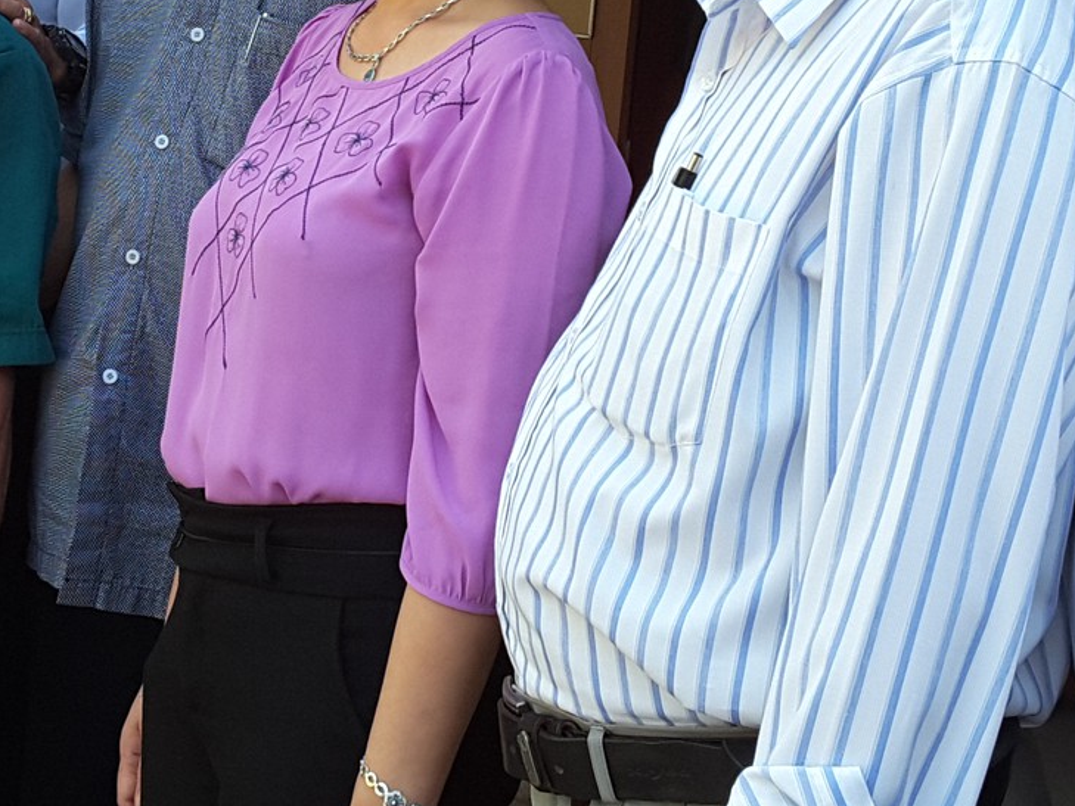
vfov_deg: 17.1
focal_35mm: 85
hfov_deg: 22.9
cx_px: 363
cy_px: 60
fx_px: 2640
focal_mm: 2.9
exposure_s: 1/145
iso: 40
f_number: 1.9
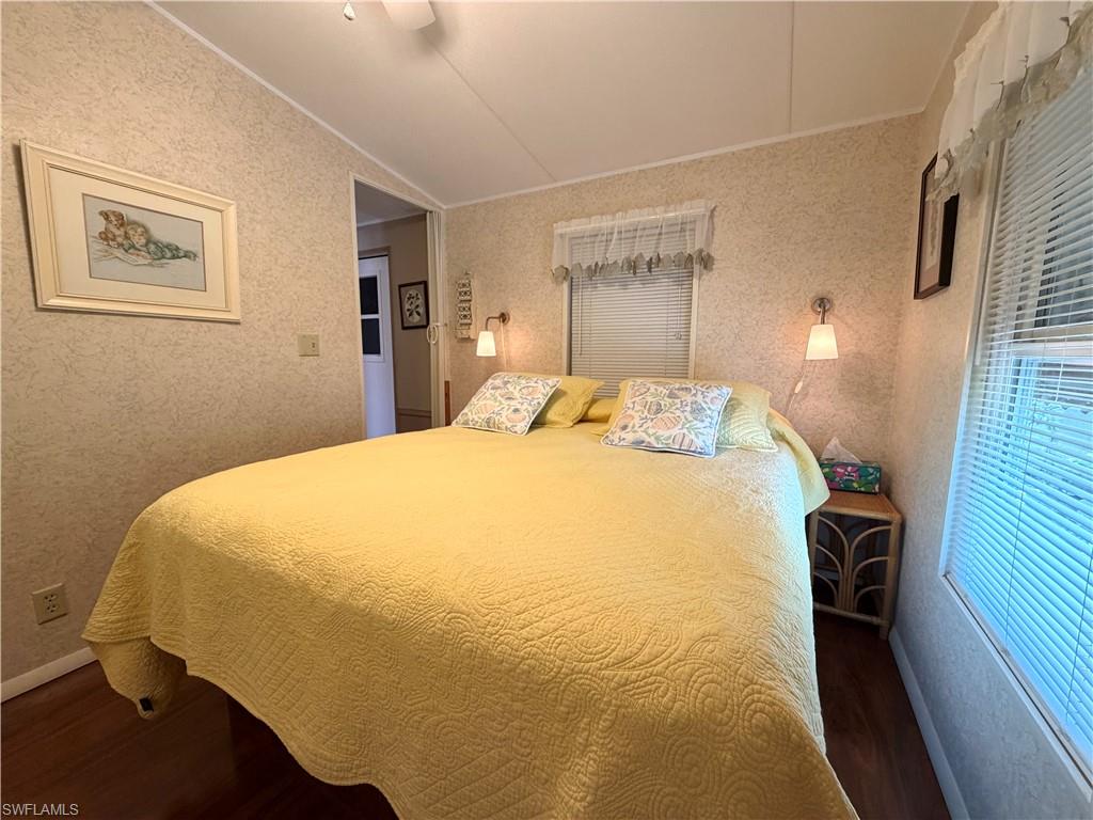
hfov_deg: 102.1
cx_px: 546
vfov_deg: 85.7
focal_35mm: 14
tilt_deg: -7.7
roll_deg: +0.0
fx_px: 442
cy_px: 410
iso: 250
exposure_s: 1/120
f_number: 2.2
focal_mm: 2.22
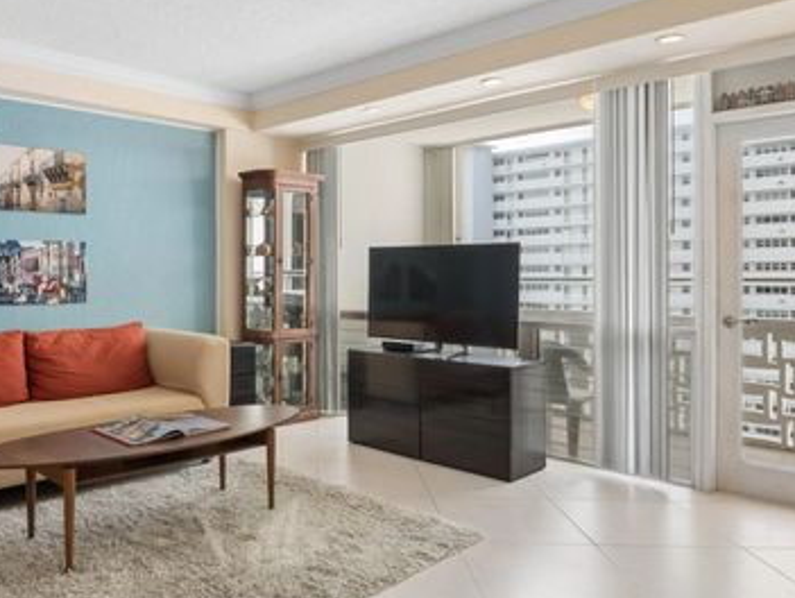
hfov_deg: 61.2
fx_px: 644
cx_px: 238
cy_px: 304
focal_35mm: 28
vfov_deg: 49.8
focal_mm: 16
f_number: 8
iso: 250
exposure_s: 1/60
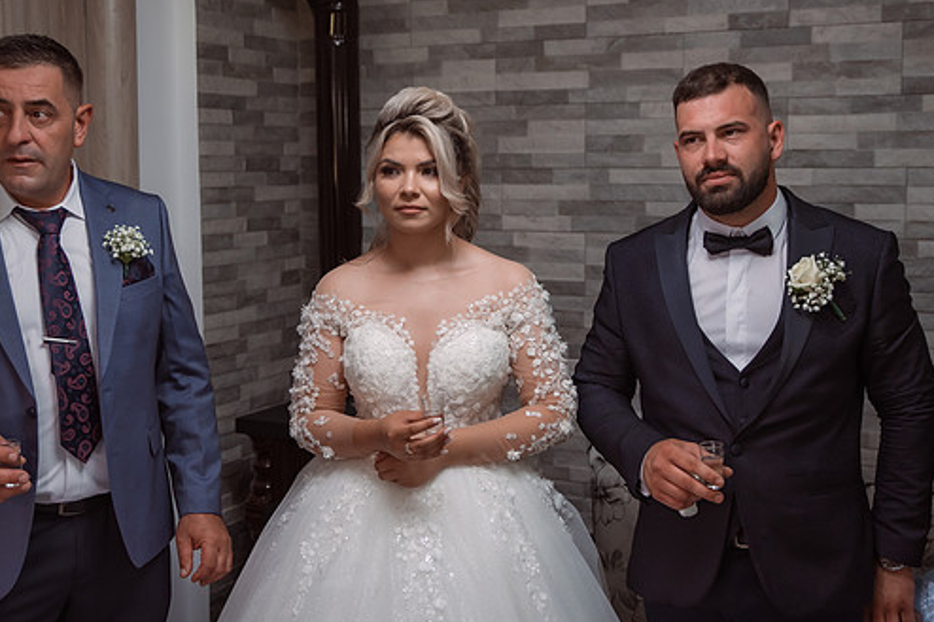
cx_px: 423
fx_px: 1271
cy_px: 285
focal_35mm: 49
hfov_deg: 40.3
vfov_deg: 27.5
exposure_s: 1/250
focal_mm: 36
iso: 1000
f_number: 2.8
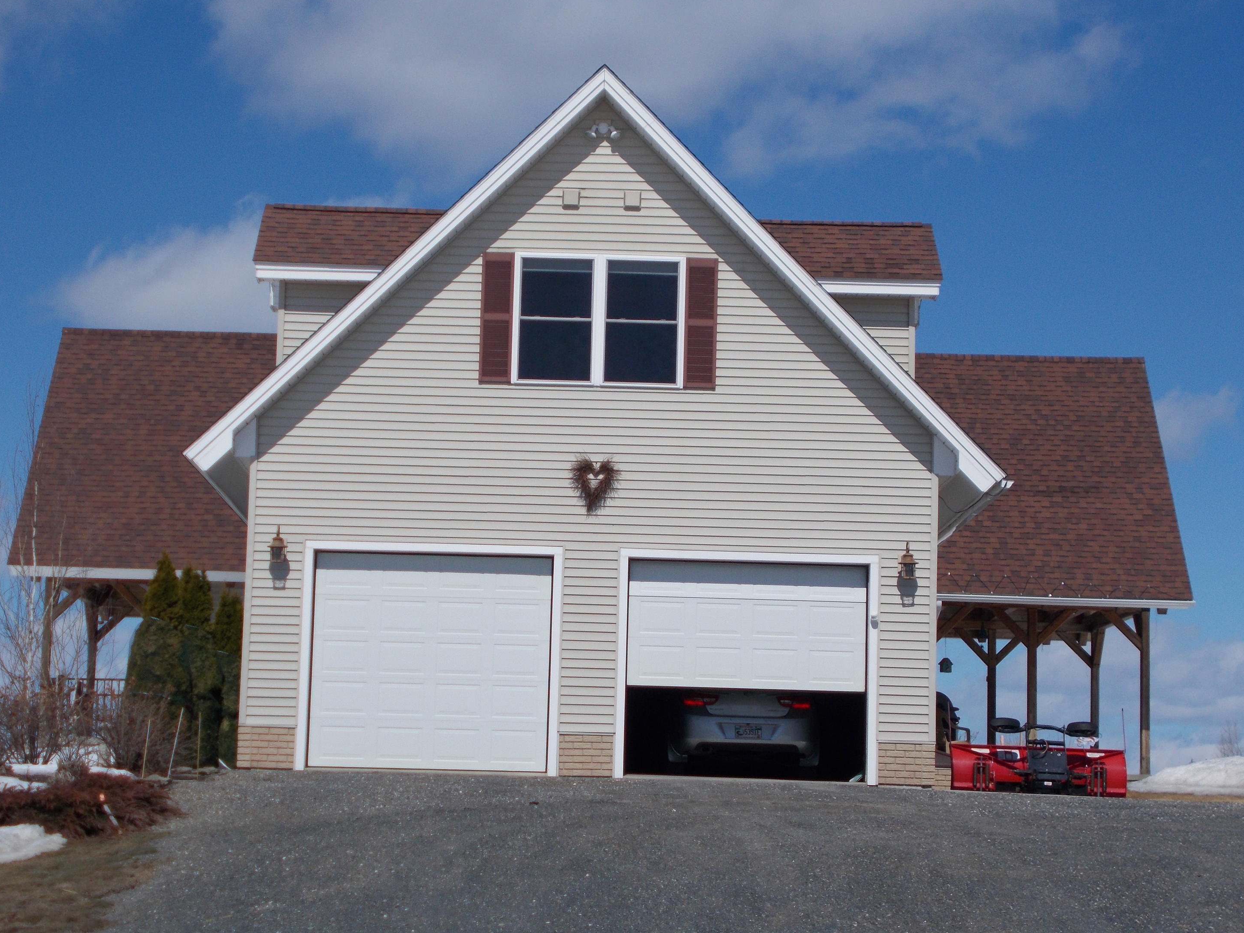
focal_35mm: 79
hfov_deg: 24.7
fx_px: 2839
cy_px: 452
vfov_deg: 18.7
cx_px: 603
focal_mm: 13.5
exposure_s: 1/200
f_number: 14.5
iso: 80
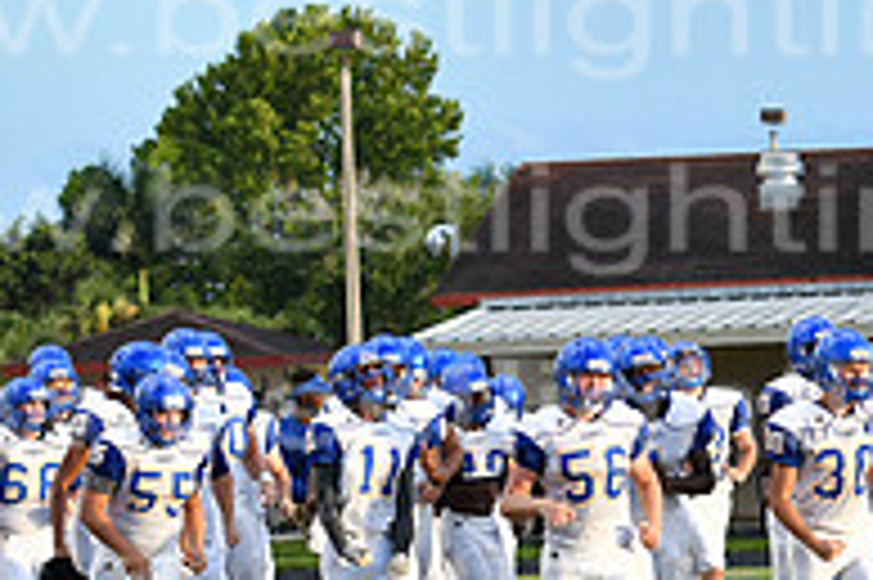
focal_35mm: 336
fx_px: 8153
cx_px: 756
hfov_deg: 6.1
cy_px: 515
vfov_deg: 4.1
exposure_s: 1/1250
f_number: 4
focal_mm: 75
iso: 400
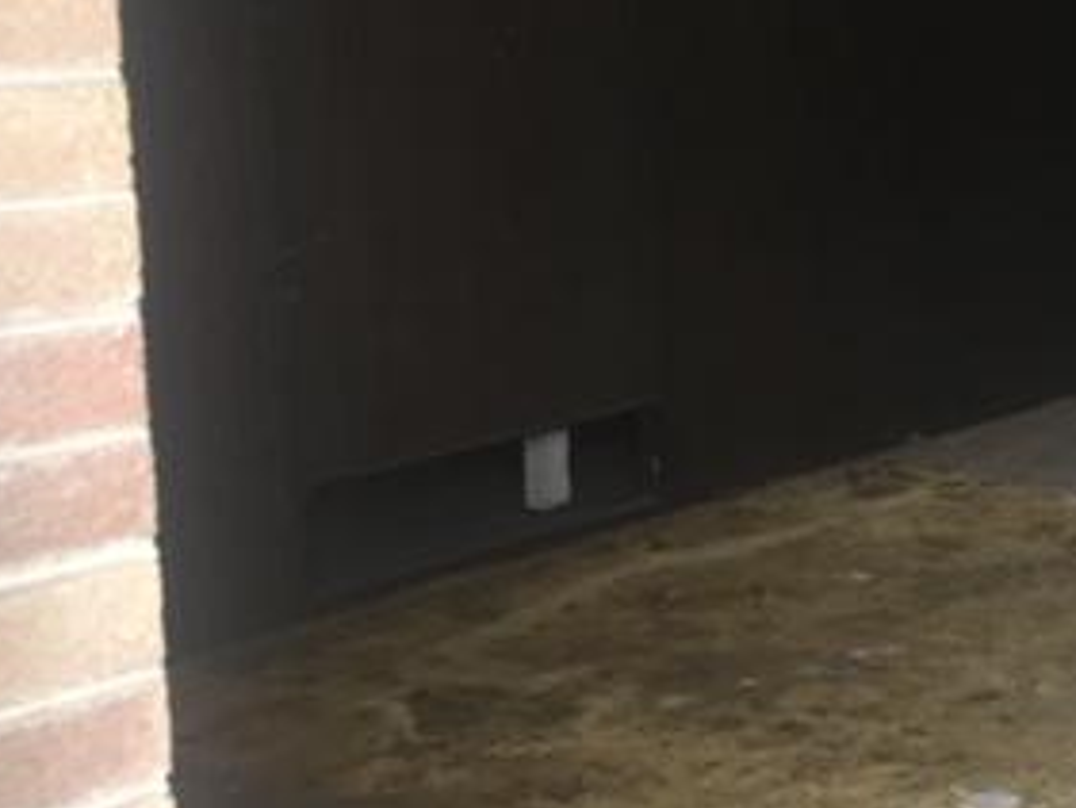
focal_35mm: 66
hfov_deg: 28.2
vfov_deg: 22.2
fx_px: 2052
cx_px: 980
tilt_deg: -6.5
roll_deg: +0.5
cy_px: 272
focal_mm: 4.15
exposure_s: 1/30
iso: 80
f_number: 2.2
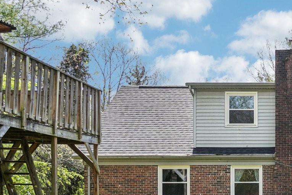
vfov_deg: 23.2
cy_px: 197
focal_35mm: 56
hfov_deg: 28.8
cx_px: 384
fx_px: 454
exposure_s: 1/100
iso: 100
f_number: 8
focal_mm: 14
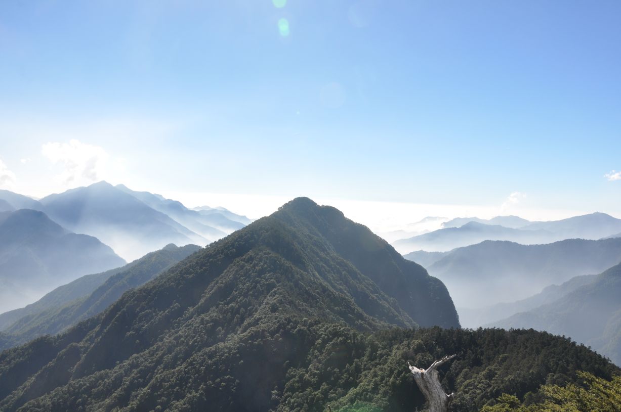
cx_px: 310
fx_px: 543
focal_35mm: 32
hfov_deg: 59.5
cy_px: 206
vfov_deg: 41.6
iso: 200
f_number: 14
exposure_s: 1/200
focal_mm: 21
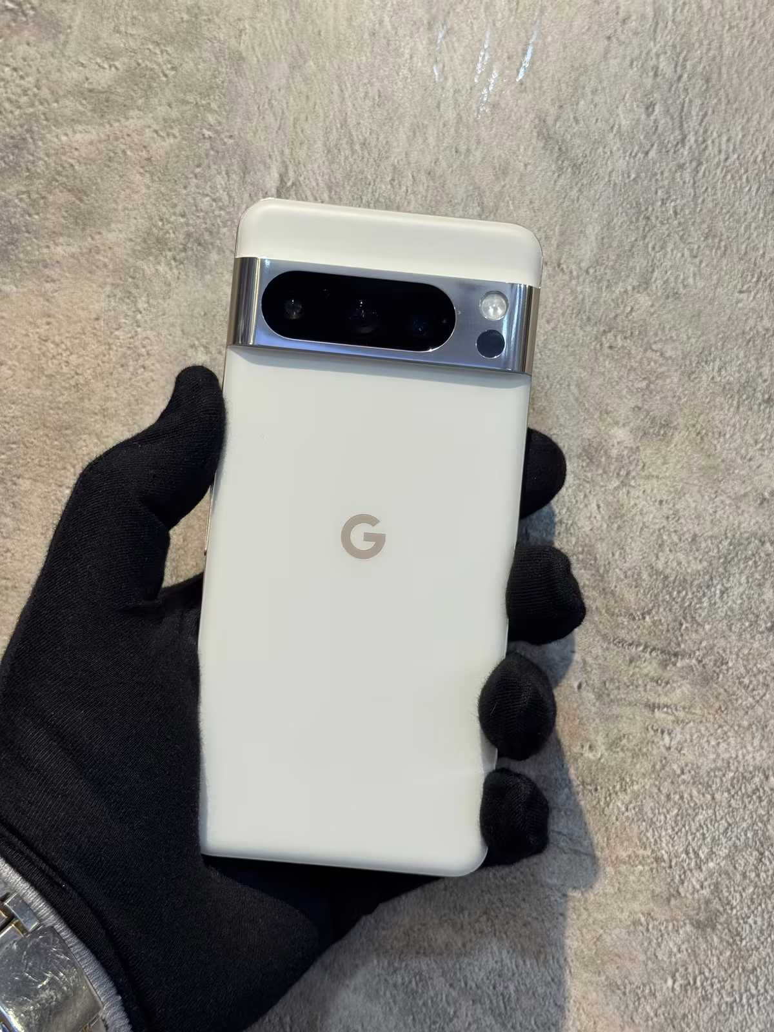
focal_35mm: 48
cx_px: 387
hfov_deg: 30.3
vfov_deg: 39.7
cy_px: 516
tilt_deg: +5.9
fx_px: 1431
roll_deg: -14.7
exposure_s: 1/50
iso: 50
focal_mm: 6.76
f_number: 1.78
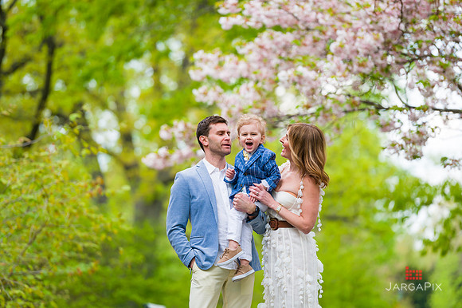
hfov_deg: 10.3
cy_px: 154
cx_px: 231
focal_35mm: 200
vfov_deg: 6.9
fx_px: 2565
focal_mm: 200
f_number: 4
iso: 200
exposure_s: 1/400
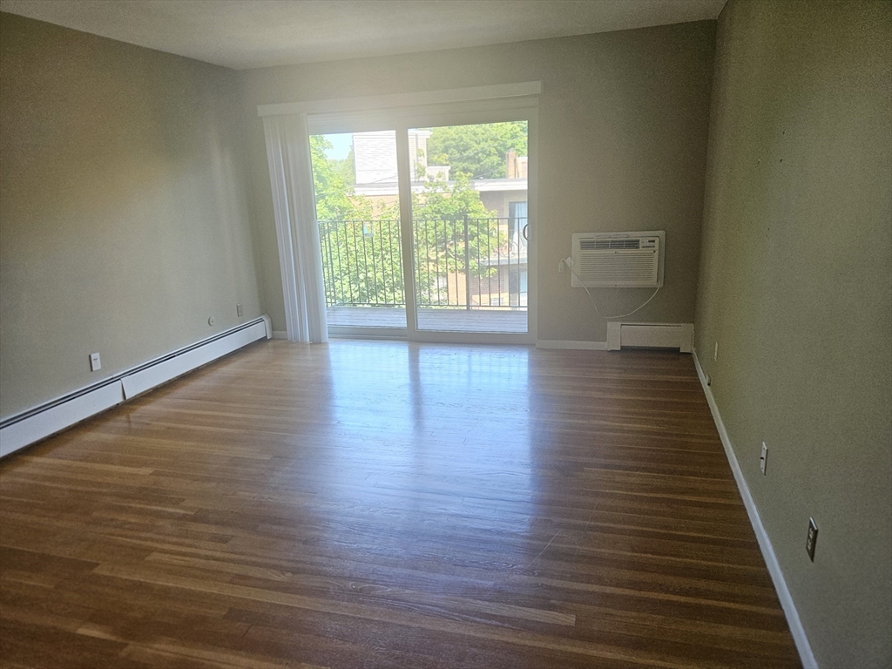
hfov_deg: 73.9
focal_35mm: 23
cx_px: 446
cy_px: 334
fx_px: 593
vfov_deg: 58.9
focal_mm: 5.4
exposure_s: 1/120
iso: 100
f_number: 1.8
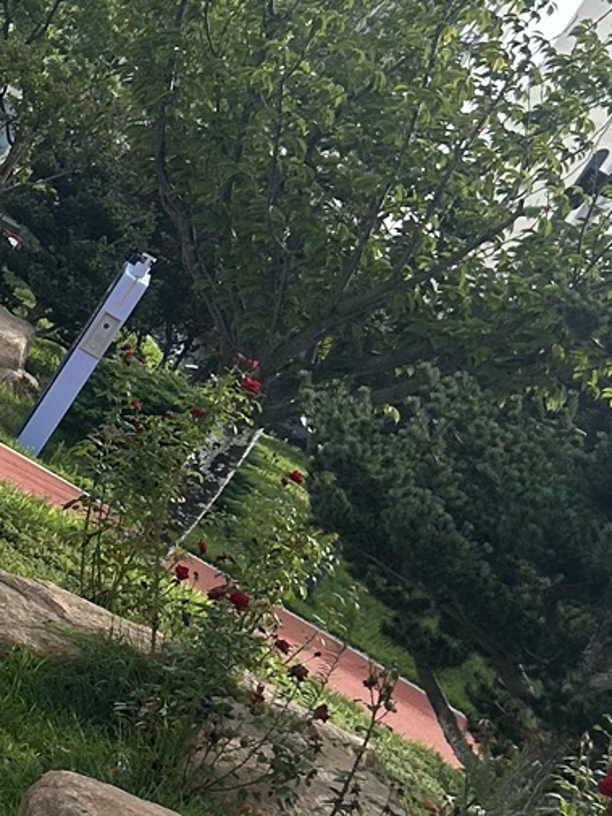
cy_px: 339
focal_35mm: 103
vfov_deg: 19.1
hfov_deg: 12.9
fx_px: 2427
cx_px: -528
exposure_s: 1/3571
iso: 50
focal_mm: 5.7
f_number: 1.5
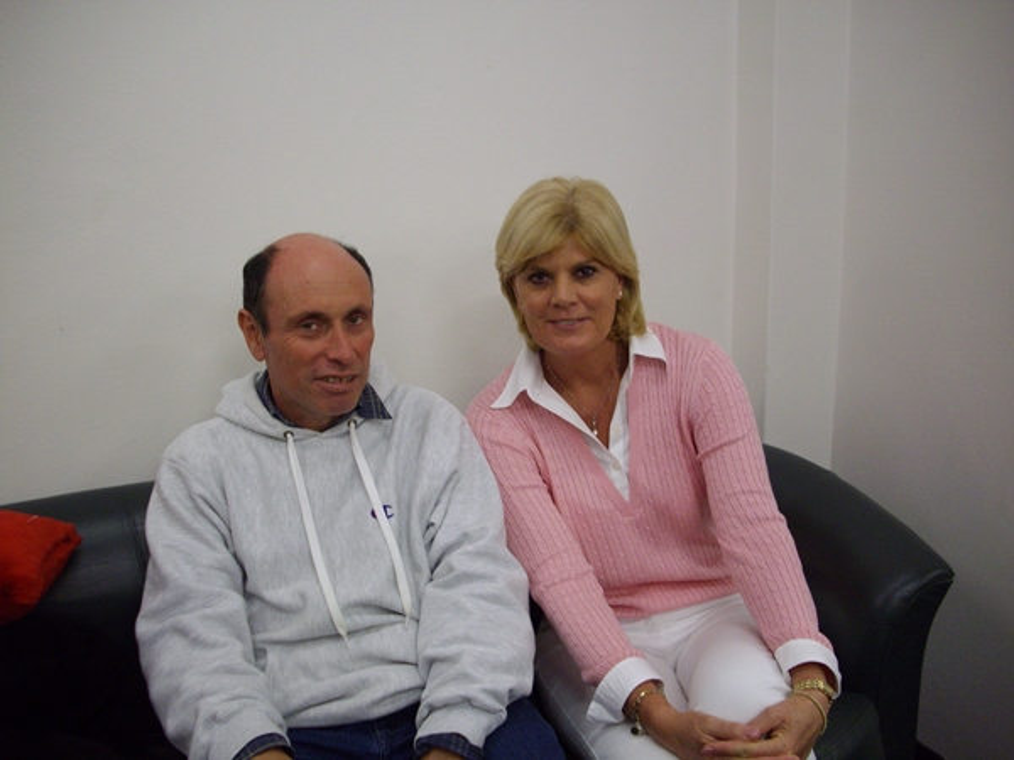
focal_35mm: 37
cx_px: 507
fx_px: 1084
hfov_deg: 50.1
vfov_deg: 38.7
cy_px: 380
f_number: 2.8
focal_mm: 6.2
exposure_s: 1/50
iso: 196
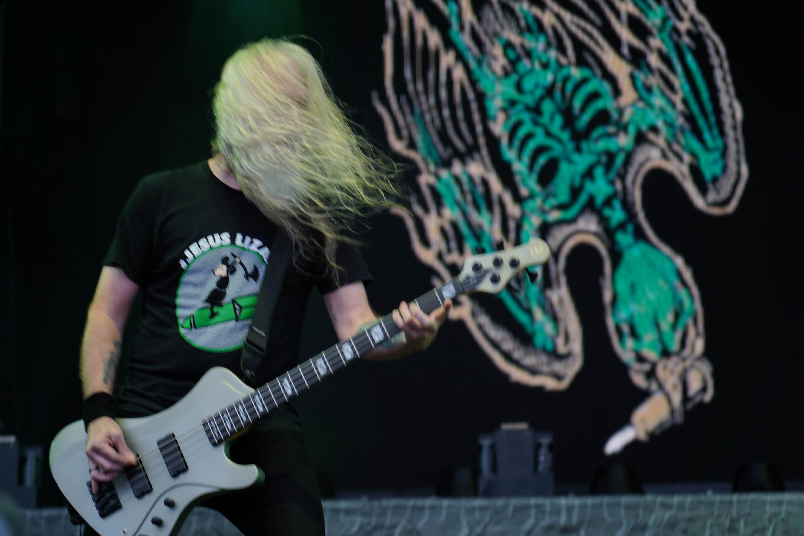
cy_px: 268
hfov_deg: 19.5
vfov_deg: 13.0
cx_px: 402
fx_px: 2345
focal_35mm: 105
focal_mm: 105
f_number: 4
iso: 160
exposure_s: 1/125
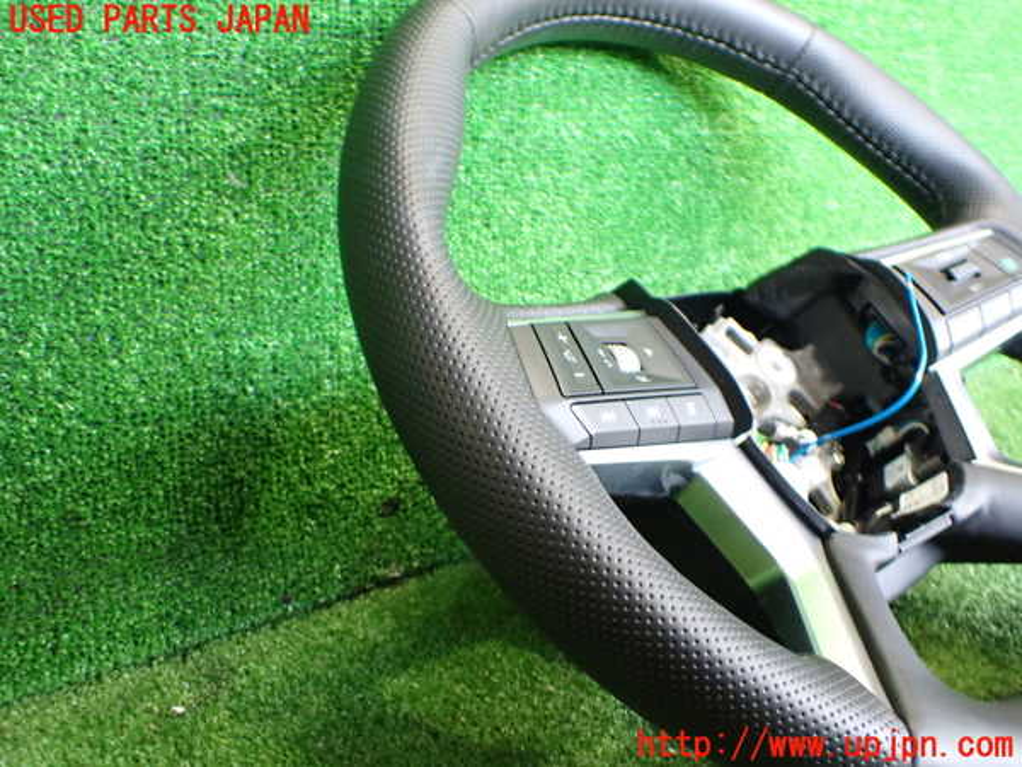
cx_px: 511
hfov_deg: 60.0
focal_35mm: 30
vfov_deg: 46.8
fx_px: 886
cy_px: 384
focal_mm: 5.4
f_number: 2.3
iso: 800
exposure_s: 1/80
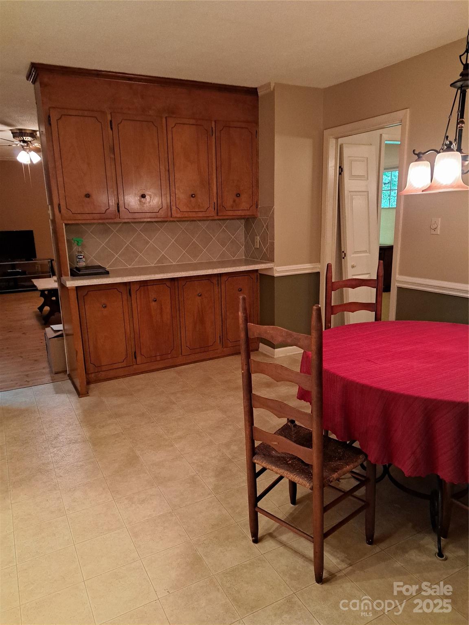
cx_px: 234
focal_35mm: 24
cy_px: 312
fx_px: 434
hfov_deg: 56.8
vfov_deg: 71.6
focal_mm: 5.23
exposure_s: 1/60
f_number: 1.8
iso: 500
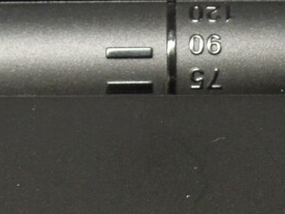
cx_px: 171
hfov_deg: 11.2
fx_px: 1450
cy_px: 127
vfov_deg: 8.4
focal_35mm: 176
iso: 320
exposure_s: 1/50
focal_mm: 7.2
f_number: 3.3
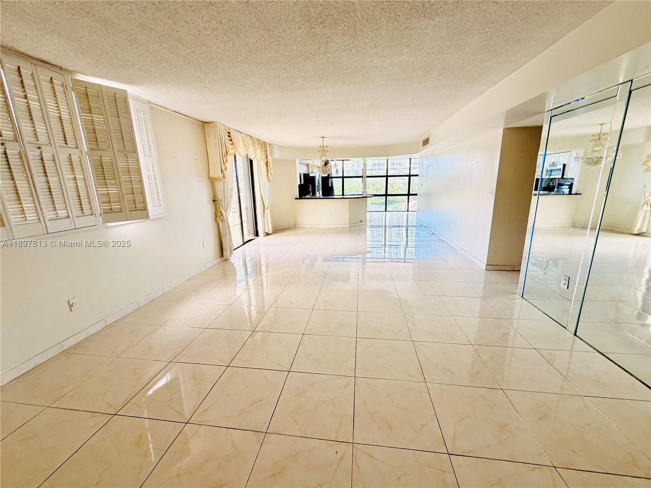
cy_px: 244
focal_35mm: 14
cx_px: 326
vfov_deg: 85.7
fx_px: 263
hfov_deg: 102.1
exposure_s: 1/121
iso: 250
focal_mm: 2.22
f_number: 2.2
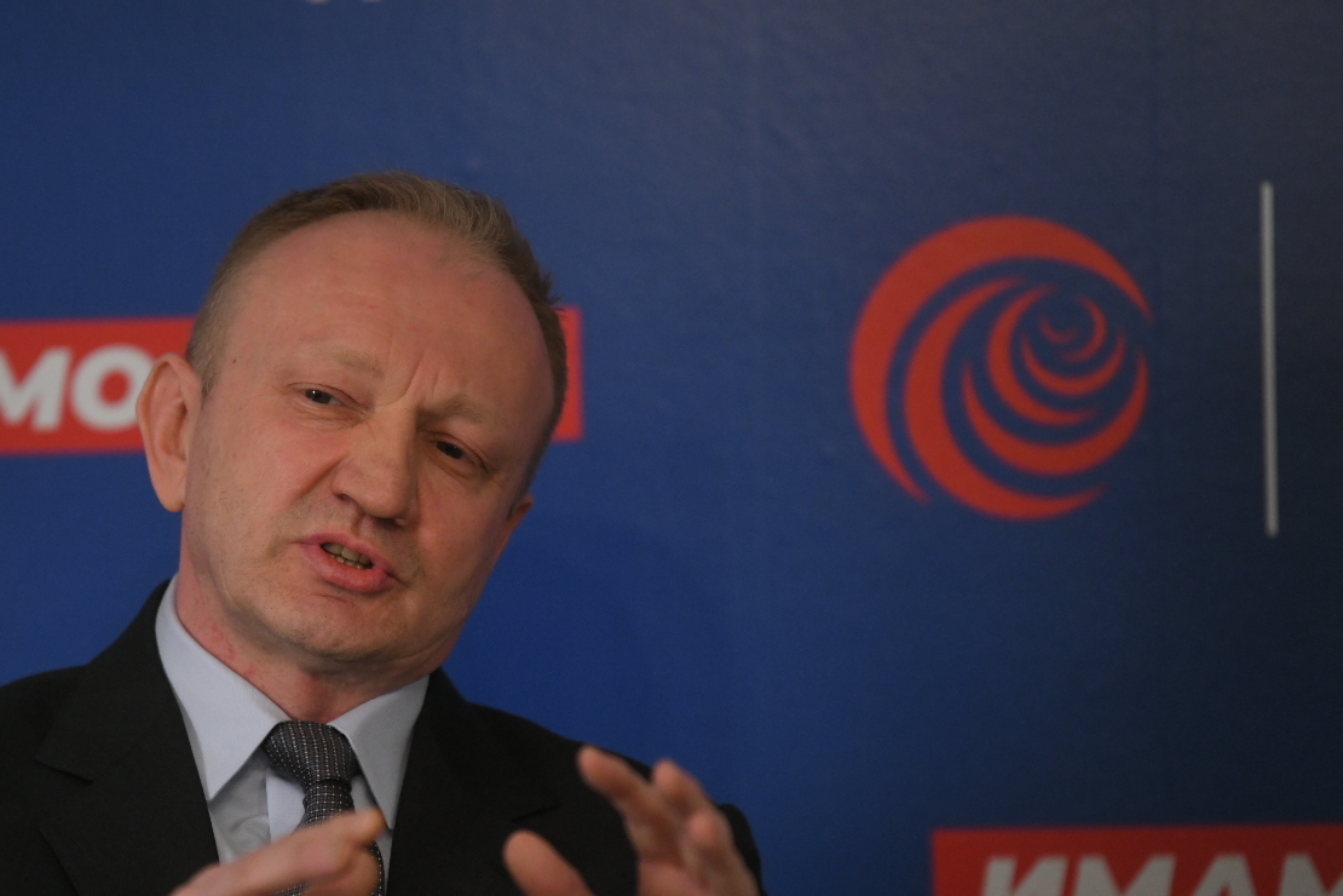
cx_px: 393
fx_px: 10892
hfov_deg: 7.1
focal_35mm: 292
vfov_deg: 4.7
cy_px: 593
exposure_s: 1/320
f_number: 2.8
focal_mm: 200
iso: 2500
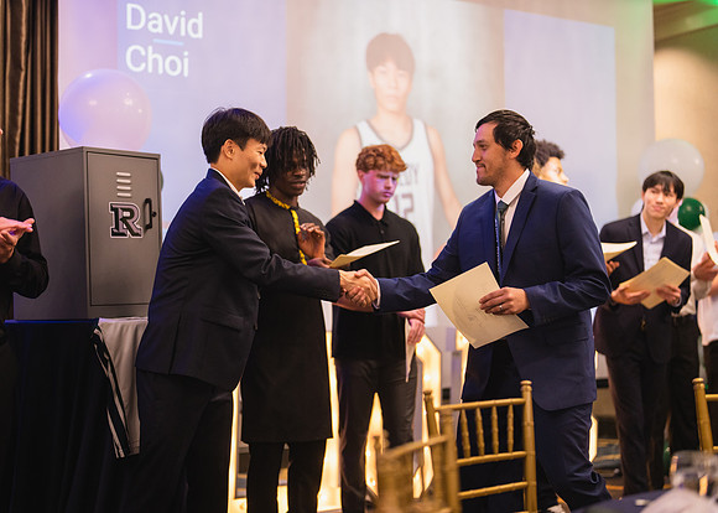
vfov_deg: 27.0
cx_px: 359
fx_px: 1068
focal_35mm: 52
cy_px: 256
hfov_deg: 37.2
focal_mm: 50
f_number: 1.2
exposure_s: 1/400
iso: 1250
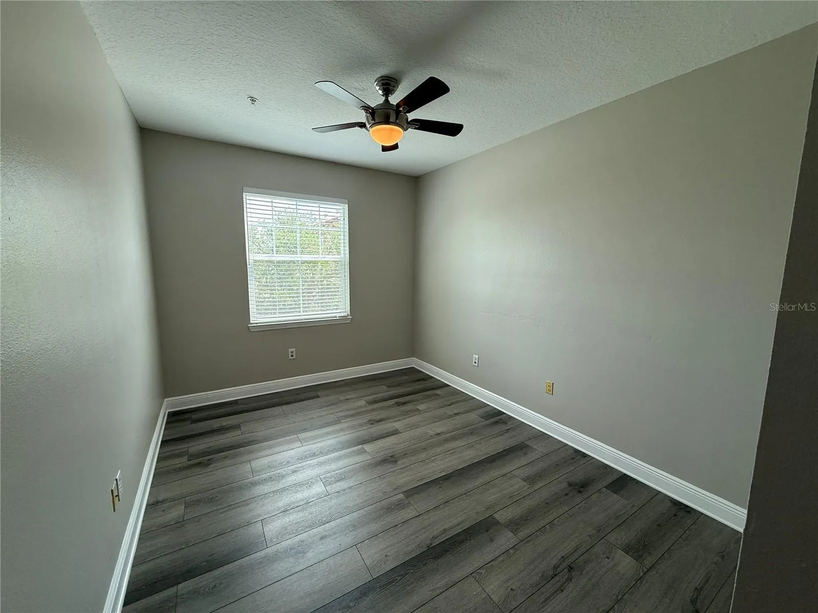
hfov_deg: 102.1
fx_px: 331
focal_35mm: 14
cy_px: 306
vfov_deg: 85.7
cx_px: 409
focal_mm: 2.22
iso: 80
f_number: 2.2
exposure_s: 1/120
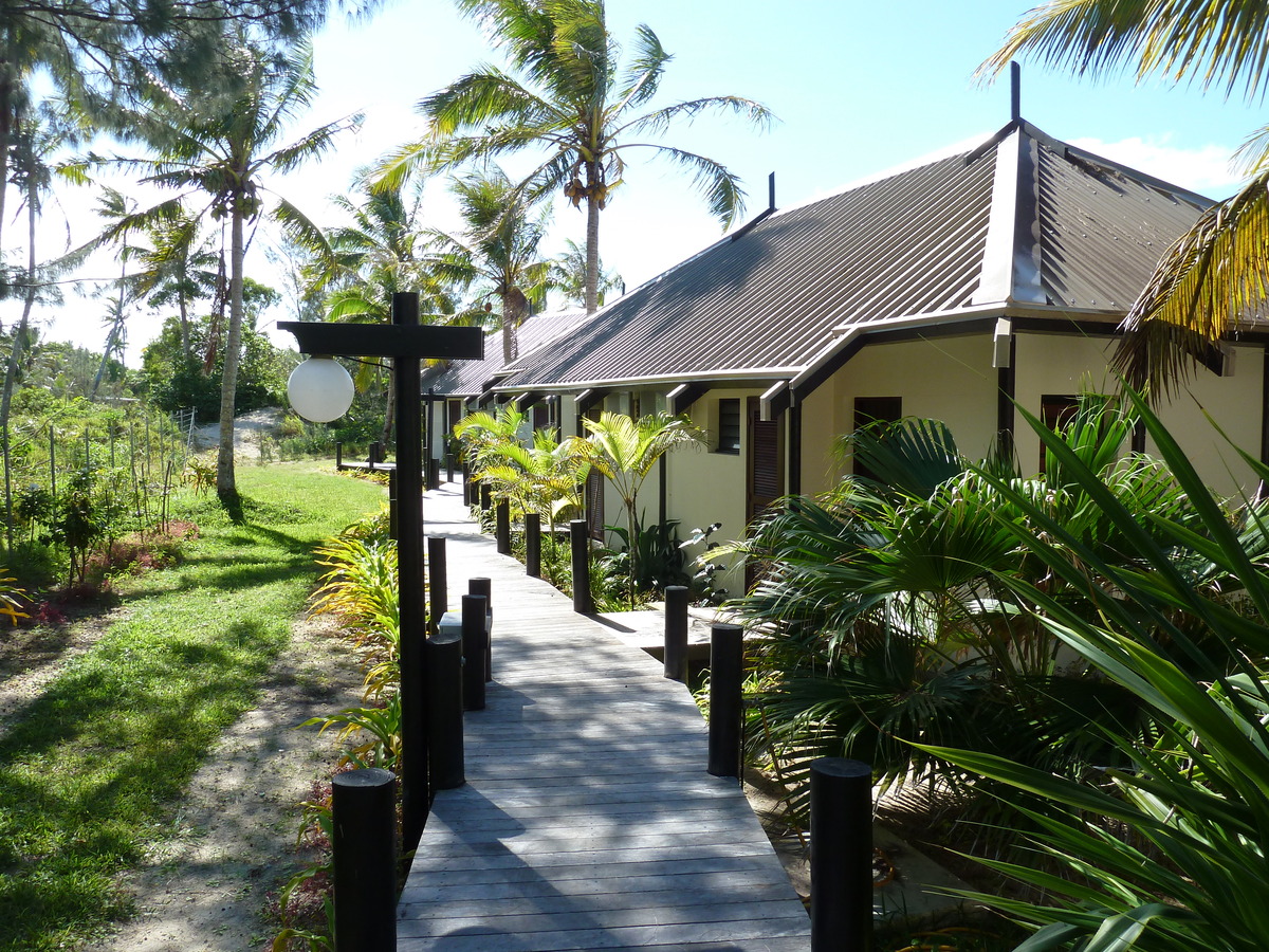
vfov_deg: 54.9
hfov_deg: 69.4
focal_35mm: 25
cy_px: 476
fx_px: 916
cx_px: 634
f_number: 4
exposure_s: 1/250
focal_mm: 4.1
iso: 80
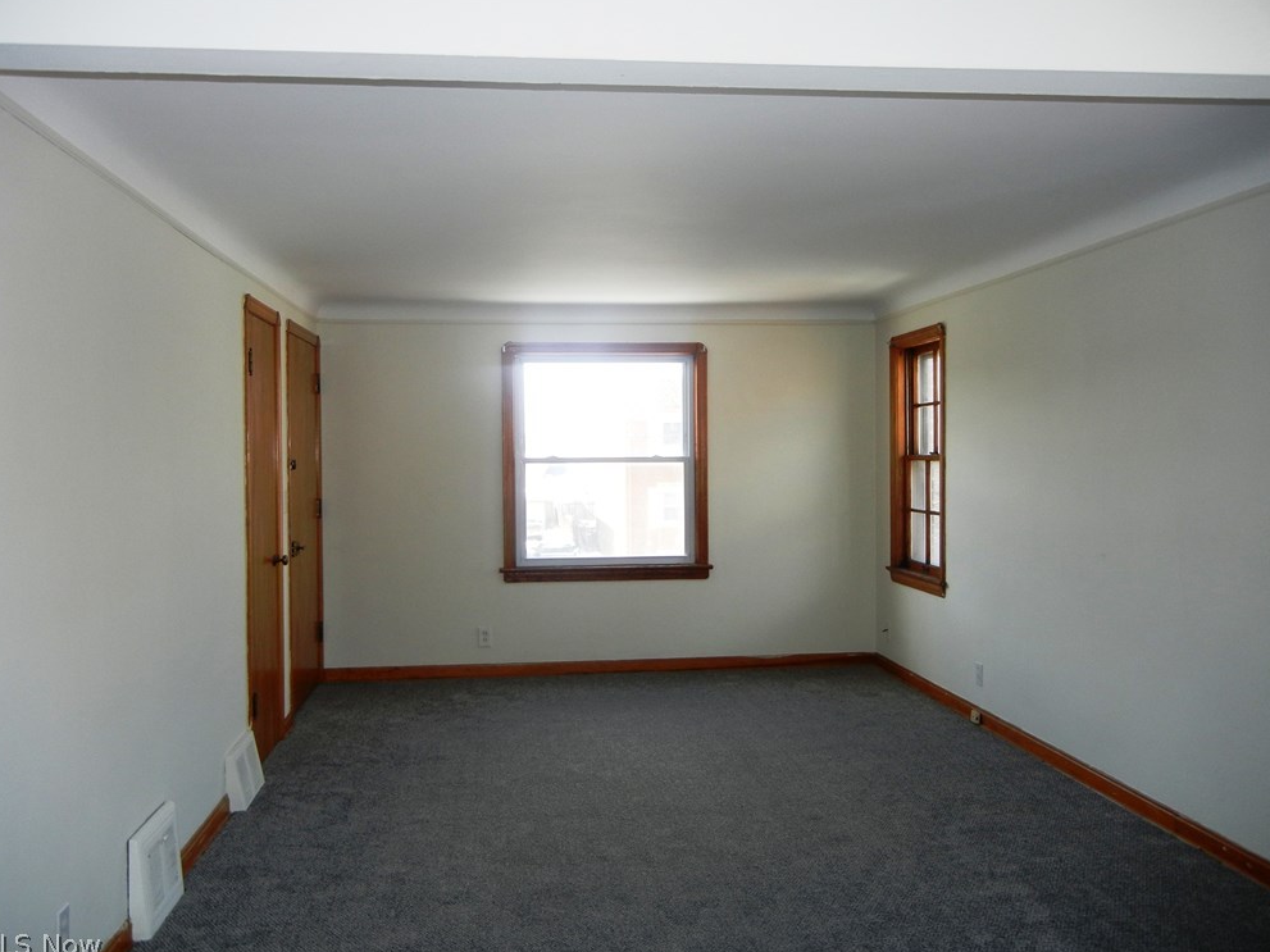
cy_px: 474
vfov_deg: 45.4
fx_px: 1137
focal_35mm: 31
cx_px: 624
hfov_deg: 58.4
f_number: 3.5
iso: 160
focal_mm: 5.4
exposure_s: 1/130
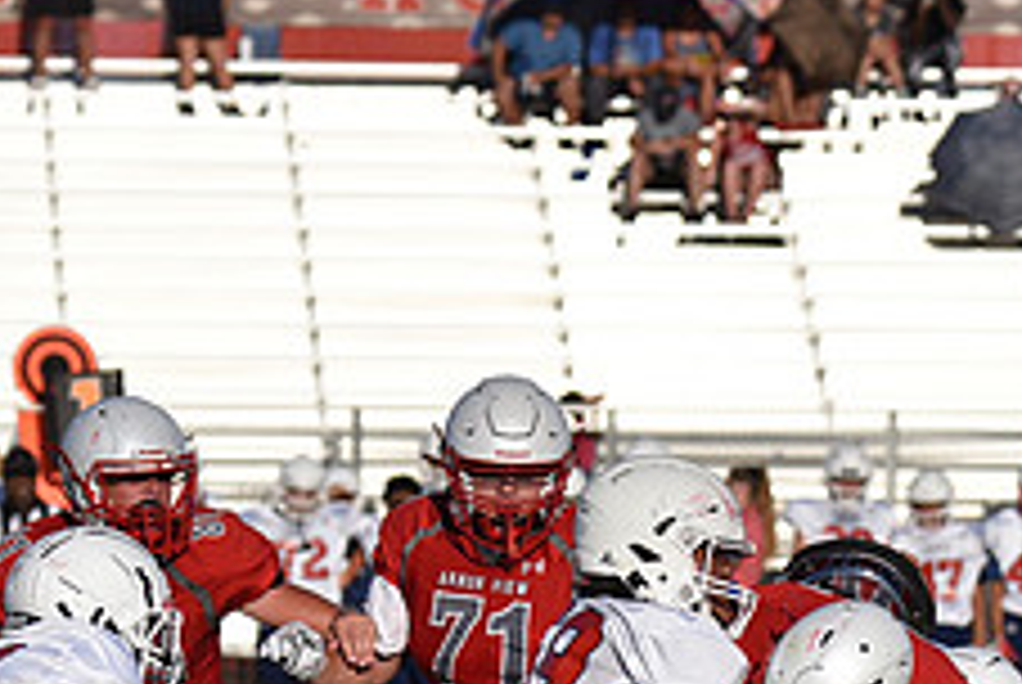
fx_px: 12337
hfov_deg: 4.7
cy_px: 628
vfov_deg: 3.2
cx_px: 689
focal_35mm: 434
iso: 360
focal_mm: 170
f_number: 5.6
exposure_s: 1/4000
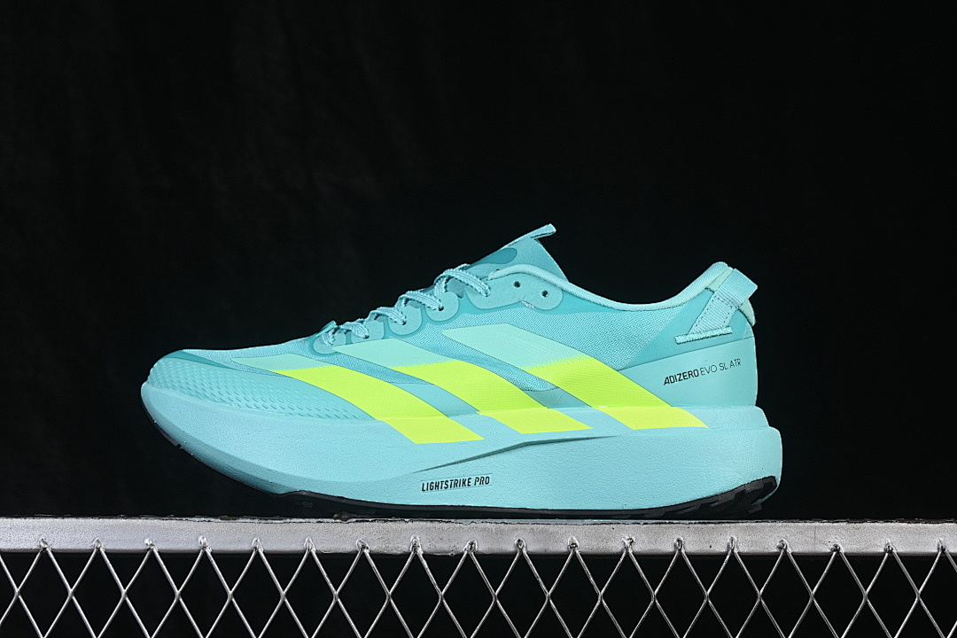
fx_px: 1994
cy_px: 319
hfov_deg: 27.0
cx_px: 478
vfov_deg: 18.2
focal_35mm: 75
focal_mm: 50
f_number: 8
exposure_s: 1/80
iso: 160
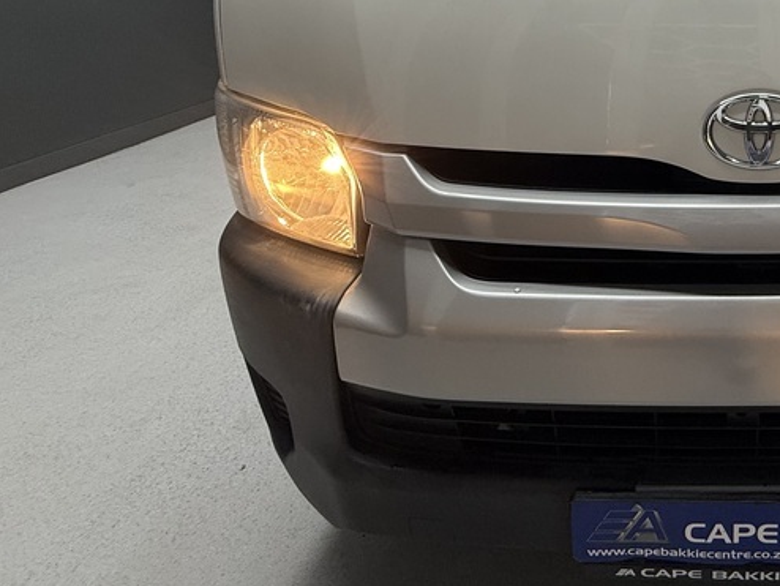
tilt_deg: -15.0
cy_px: 100
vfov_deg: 45.3
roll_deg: -0.3
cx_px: 744
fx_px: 654
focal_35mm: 29
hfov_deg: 51.9
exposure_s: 1/99
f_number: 2.2
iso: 125
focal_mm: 2.22
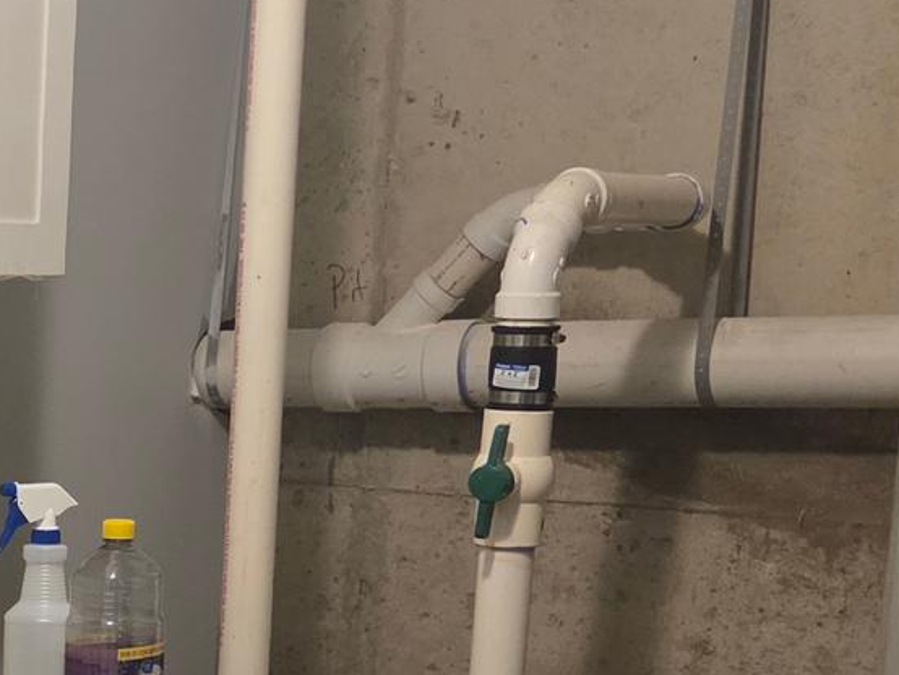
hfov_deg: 20.7
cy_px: 703
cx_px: -310
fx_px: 2208
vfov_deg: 16.9
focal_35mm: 85
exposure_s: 1/120
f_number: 1.8
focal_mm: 5.4
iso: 640
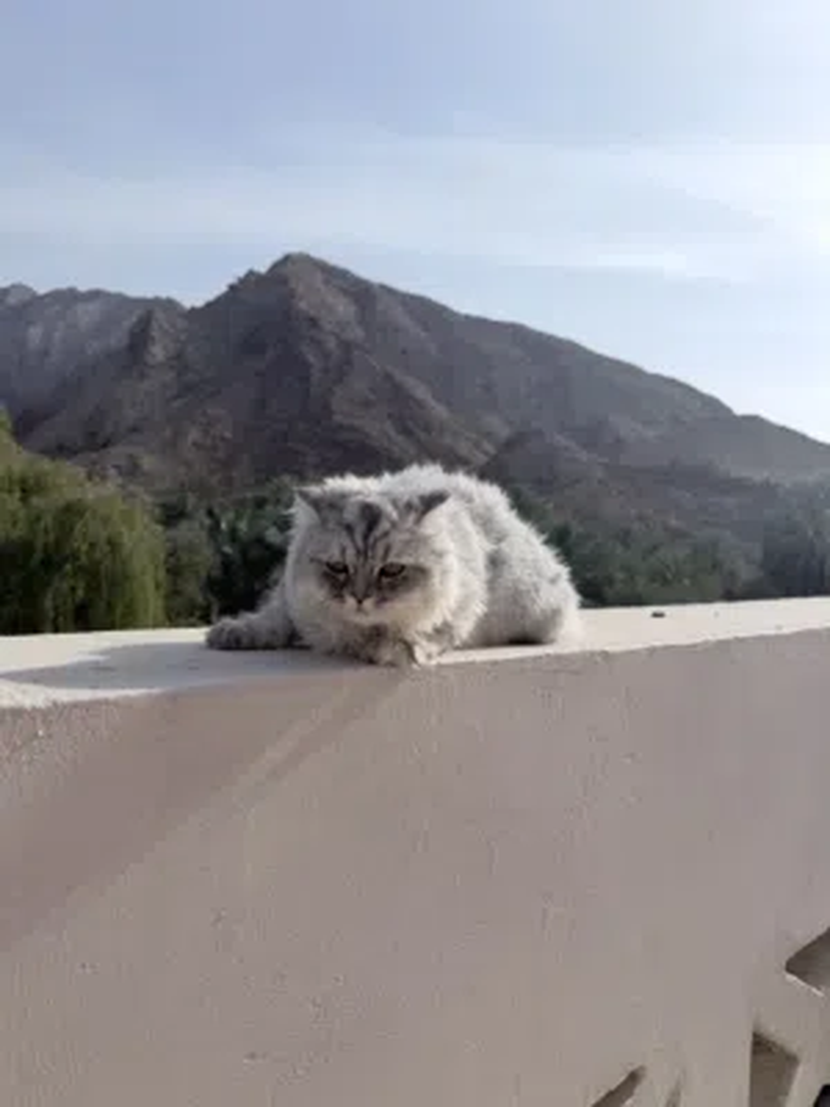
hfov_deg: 56.8
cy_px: 554
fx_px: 767
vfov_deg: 71.6
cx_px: 415
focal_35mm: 24
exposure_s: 1/6711
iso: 80
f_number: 1.78
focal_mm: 6.76
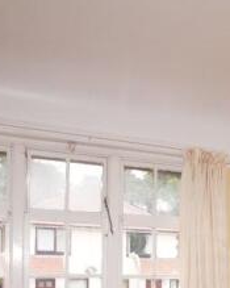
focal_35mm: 46
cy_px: 282
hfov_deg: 30.5
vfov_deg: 36.4
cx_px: 223
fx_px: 395
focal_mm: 11
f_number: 4.5
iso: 500
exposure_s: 1/160
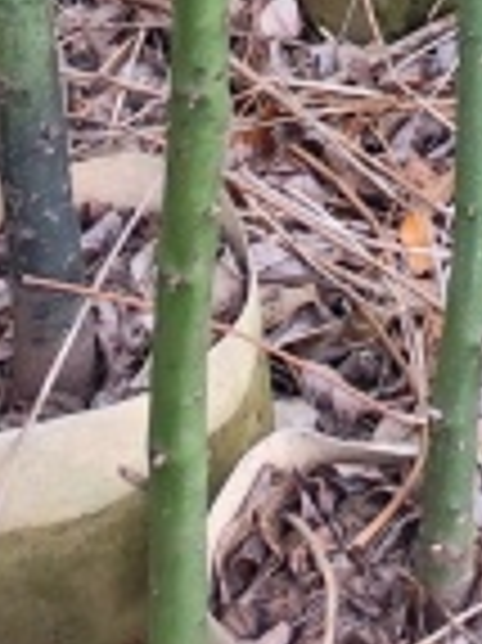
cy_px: -1295
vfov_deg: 9.2
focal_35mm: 172
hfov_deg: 8.3
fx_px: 3198
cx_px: 838
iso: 640
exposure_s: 1/100
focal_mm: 6.19
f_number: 1.65
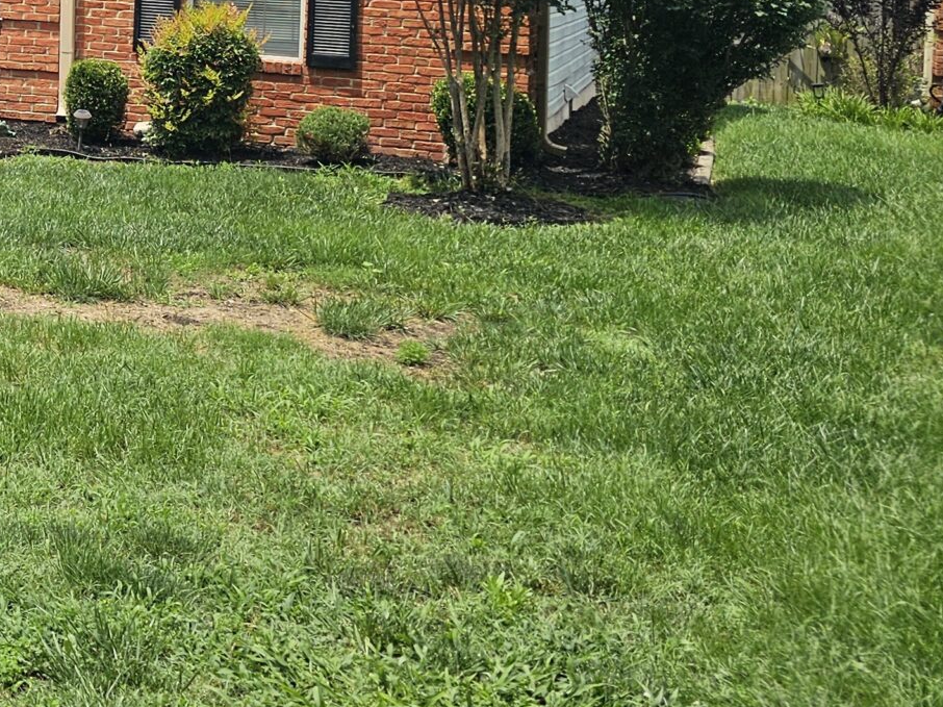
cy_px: -74
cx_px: -300
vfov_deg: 21.4
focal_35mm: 65
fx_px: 1770
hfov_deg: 25.5
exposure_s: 1/1354
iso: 10
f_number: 1.7
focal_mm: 6.3
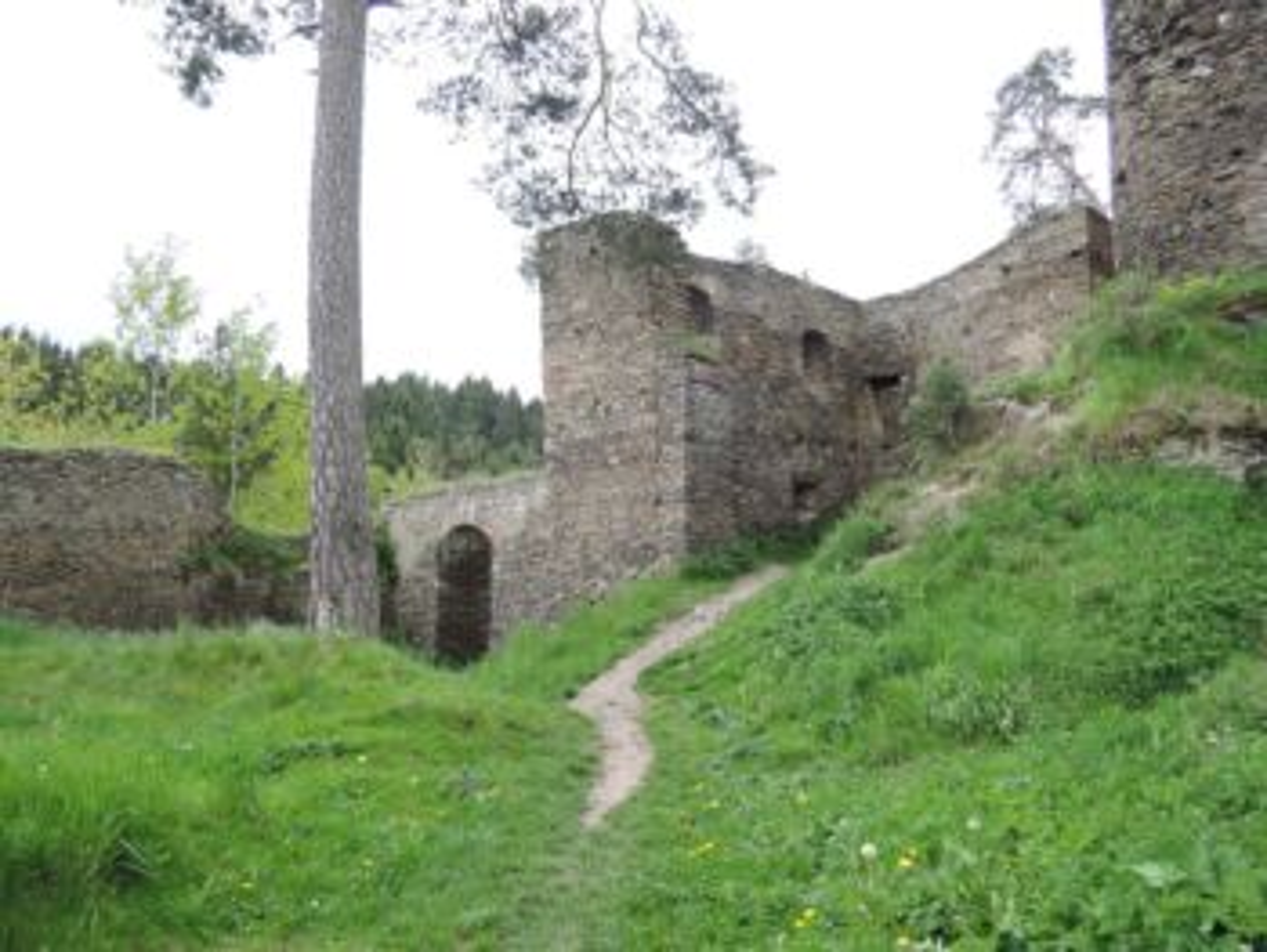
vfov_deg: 56.9
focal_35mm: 24
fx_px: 879
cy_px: 476
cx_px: 634
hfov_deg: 71.6
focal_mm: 5.1
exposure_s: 1/200
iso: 80
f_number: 2.8
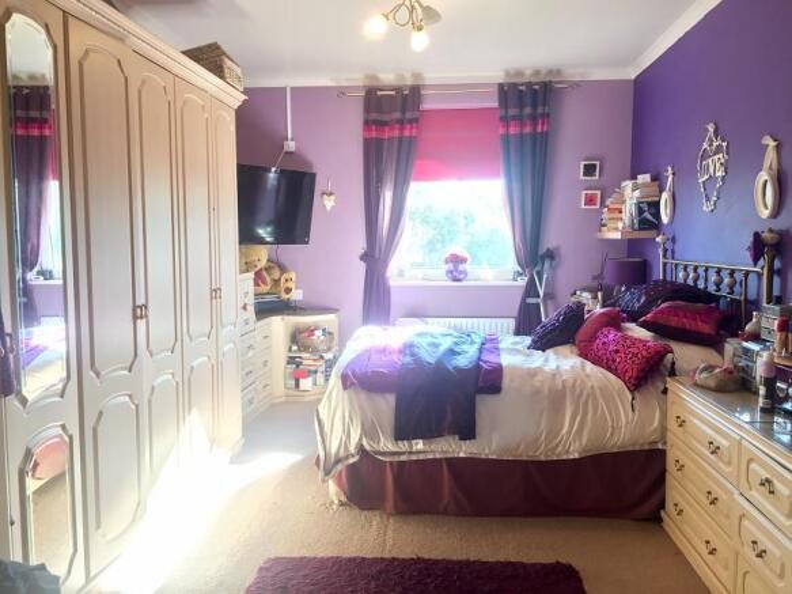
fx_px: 663
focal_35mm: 29
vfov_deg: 48.2
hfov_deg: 61.7
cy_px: 297
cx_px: 396
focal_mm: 4.15
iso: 64
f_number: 2.2
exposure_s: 1/33
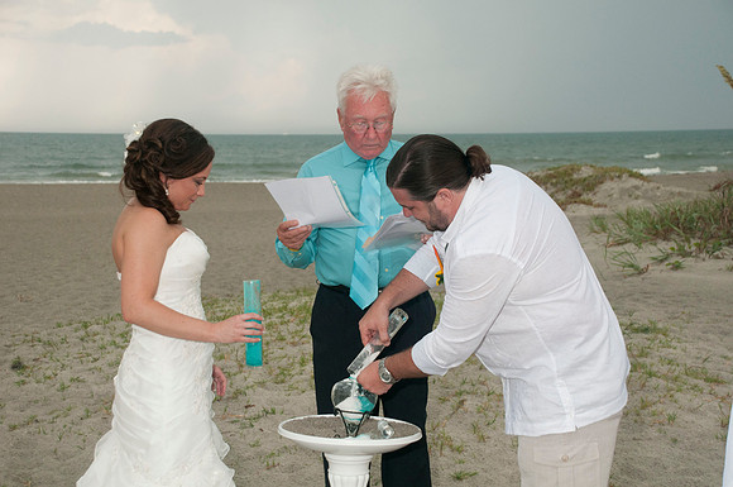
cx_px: 366
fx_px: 1342
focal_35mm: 66
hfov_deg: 30.6
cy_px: 244
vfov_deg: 20.6
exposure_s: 1/160
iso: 400
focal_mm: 44
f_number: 5.6
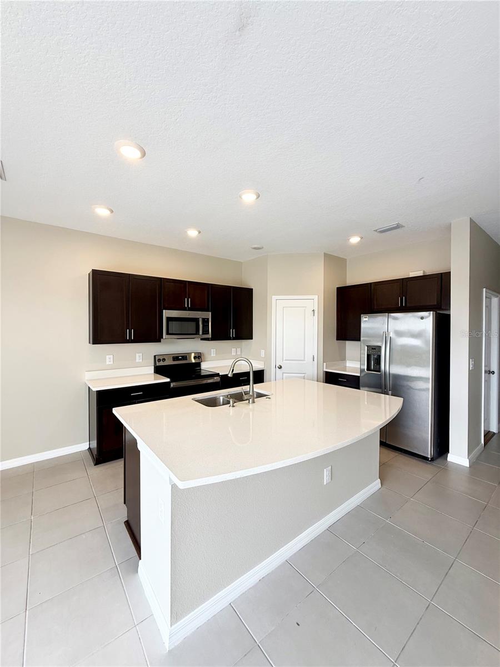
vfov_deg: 102.1
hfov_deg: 85.7
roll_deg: -0.4
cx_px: 250
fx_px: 270
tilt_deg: -0.5
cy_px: 334
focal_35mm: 14
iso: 80
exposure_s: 1/120
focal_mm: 2.22
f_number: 2.2
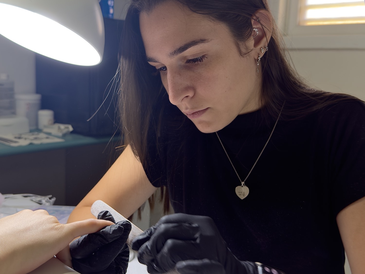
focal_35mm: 38
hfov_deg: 49.0
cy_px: 137
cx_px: 182
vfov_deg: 37.7
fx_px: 401
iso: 125
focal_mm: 6.76
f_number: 1.78
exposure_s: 1/100
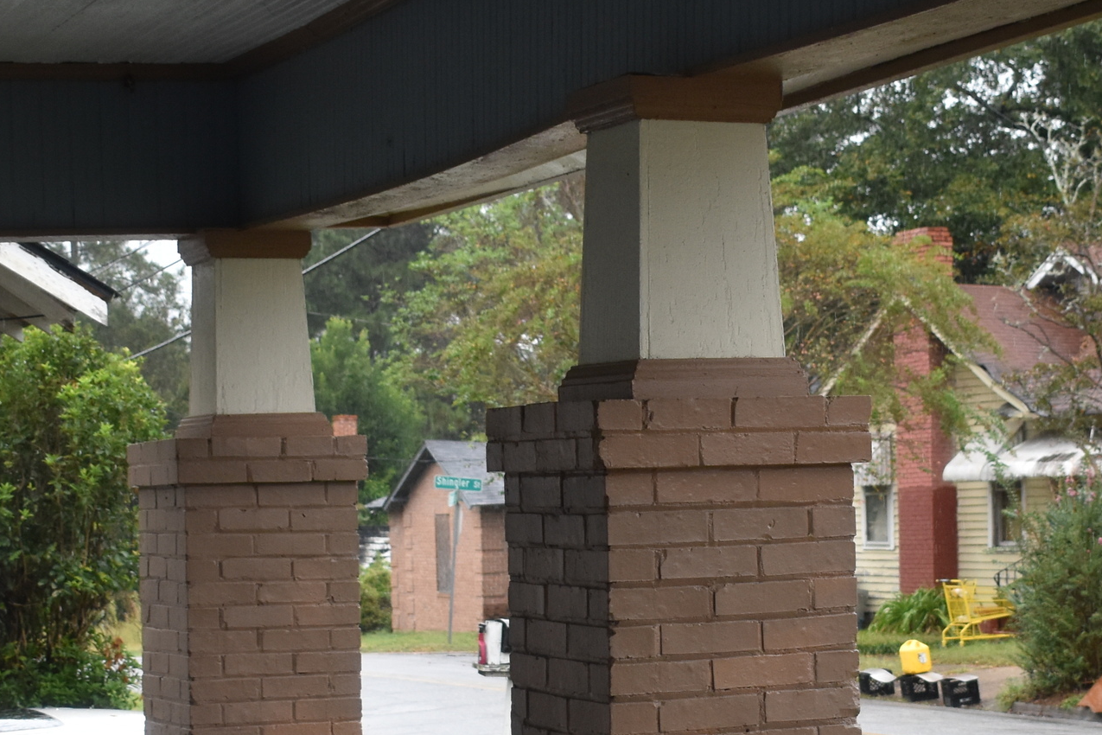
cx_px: 749
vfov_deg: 14.4
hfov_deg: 21.6
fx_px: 2877
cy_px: 662
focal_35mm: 94
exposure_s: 1/200
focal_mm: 26
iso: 800
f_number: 4
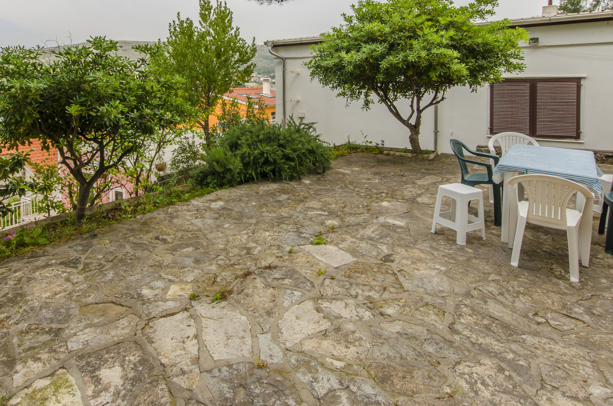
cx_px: 266
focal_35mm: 23
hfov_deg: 75.8
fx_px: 391
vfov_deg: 52.3
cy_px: 97
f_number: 8
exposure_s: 1/200
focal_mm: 10
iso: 100
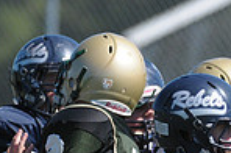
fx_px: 10891
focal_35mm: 1701
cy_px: 276
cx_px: 84
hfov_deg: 1.2
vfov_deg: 0.8
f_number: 4
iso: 640
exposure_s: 1/4000
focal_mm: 290
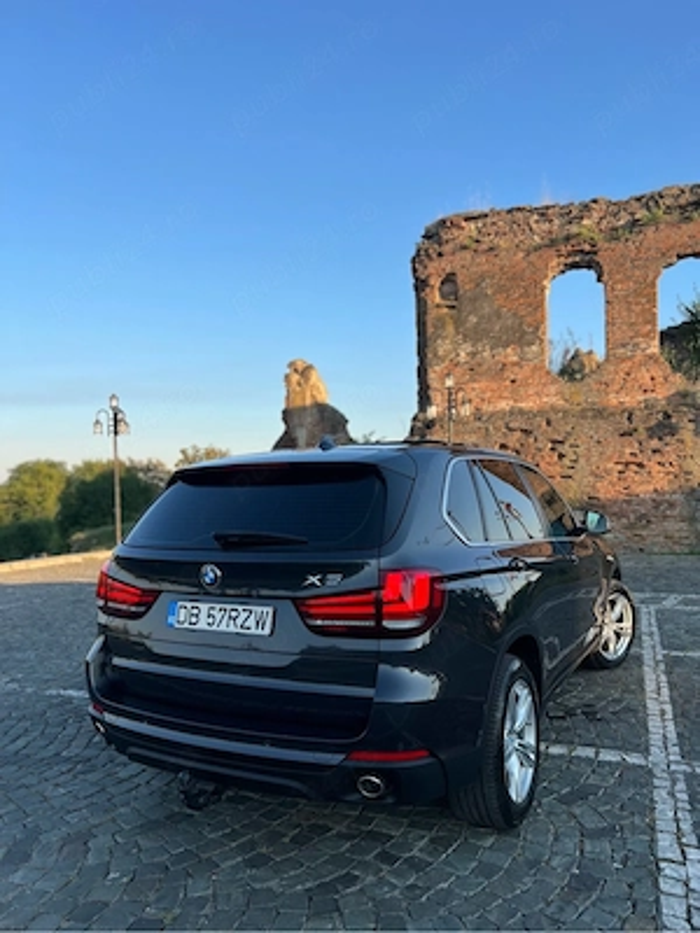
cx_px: 350
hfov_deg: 53.1
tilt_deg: +1.8
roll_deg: +0.9
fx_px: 701
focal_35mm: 26
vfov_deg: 67.3
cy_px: 466
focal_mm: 5.7
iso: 50
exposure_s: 1/1431
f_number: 1.5
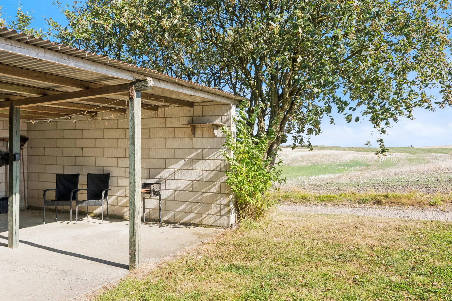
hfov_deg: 61.9
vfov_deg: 43.6
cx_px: 226
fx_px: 377
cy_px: 150
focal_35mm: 30
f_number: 8
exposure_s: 1/160
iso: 200
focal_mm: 20
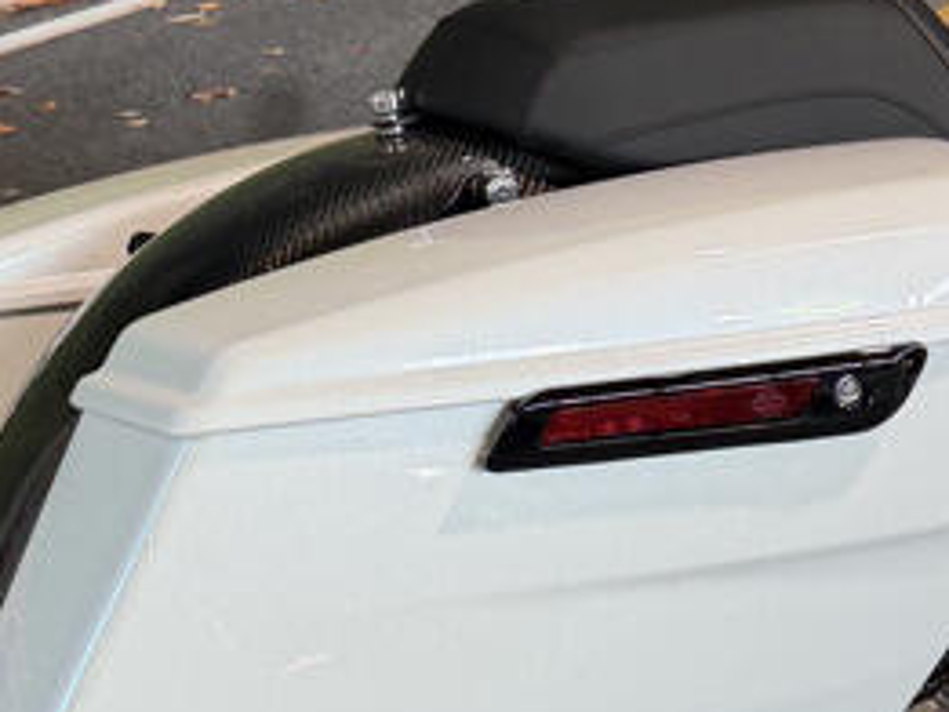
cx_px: 1102
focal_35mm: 94
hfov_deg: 19.7
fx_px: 2578
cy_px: 272
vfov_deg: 15.7
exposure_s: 1/120
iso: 100
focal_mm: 6.76
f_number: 1.78
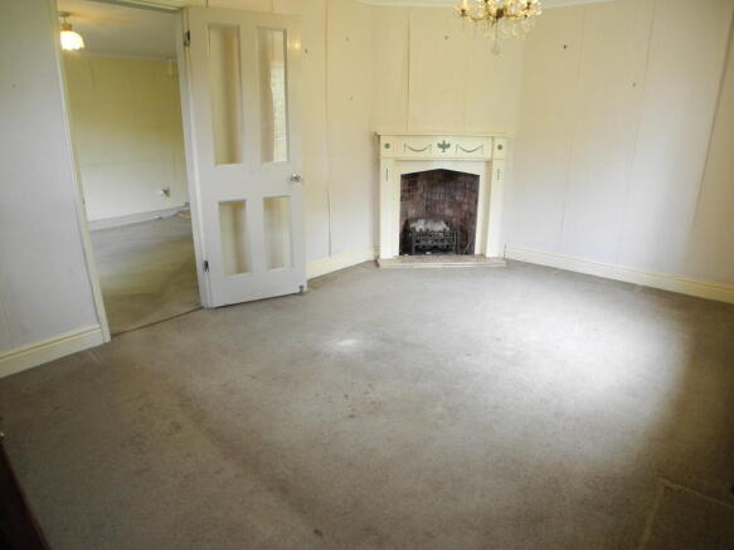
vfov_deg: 49.7
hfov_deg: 63.5
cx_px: 367
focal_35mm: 28
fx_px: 594
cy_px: 275
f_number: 2.8
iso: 280
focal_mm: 6
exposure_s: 1/30
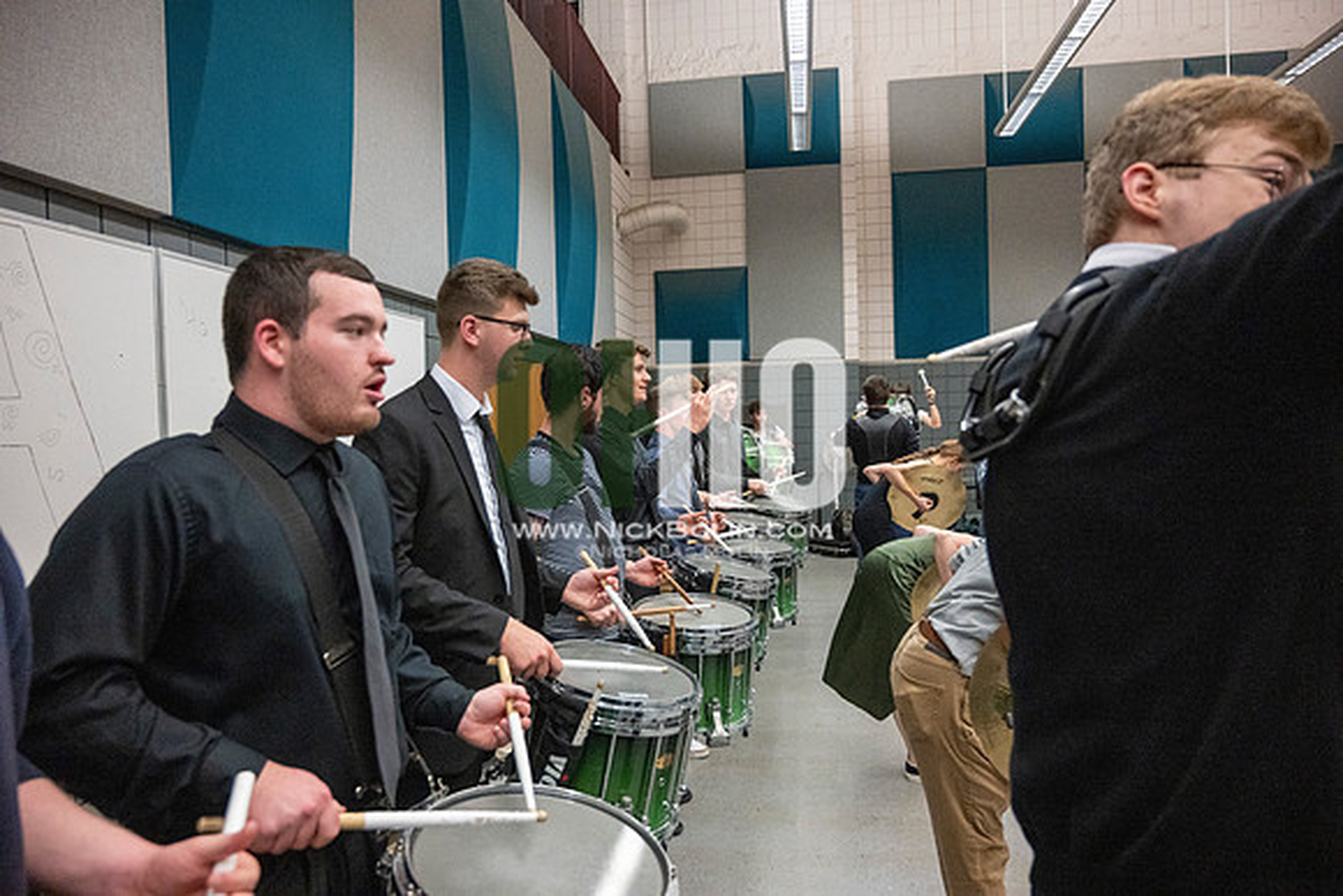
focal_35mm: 24
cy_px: 448
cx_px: 672
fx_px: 896
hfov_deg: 73.7
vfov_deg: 53.2
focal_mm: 24
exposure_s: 1/500
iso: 10000
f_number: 4
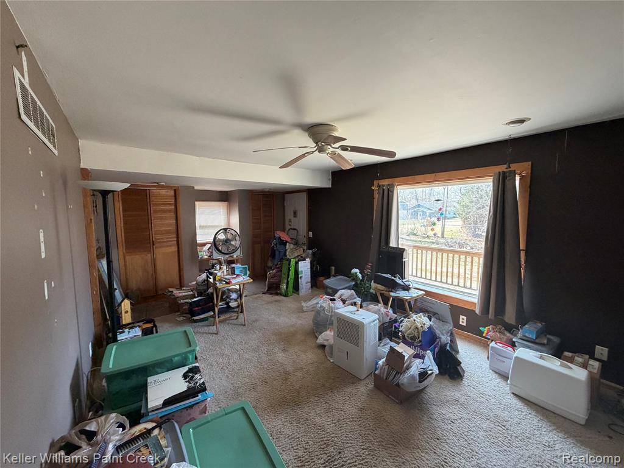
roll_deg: +0.7
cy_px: 234
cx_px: 312
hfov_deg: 102.1
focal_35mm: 14
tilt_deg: -5.2
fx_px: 252
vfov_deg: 85.7
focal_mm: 2.22
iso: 250
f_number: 2.2
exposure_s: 1/121
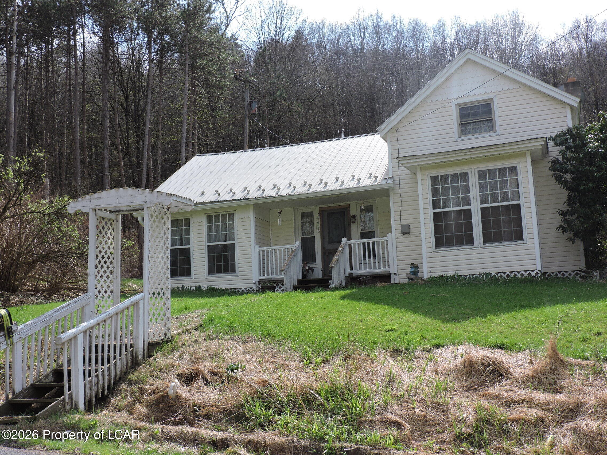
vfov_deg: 36.0
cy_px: 228
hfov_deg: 46.8
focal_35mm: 40
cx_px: 304
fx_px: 701
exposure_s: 1/800
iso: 100
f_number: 3.3
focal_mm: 7.1
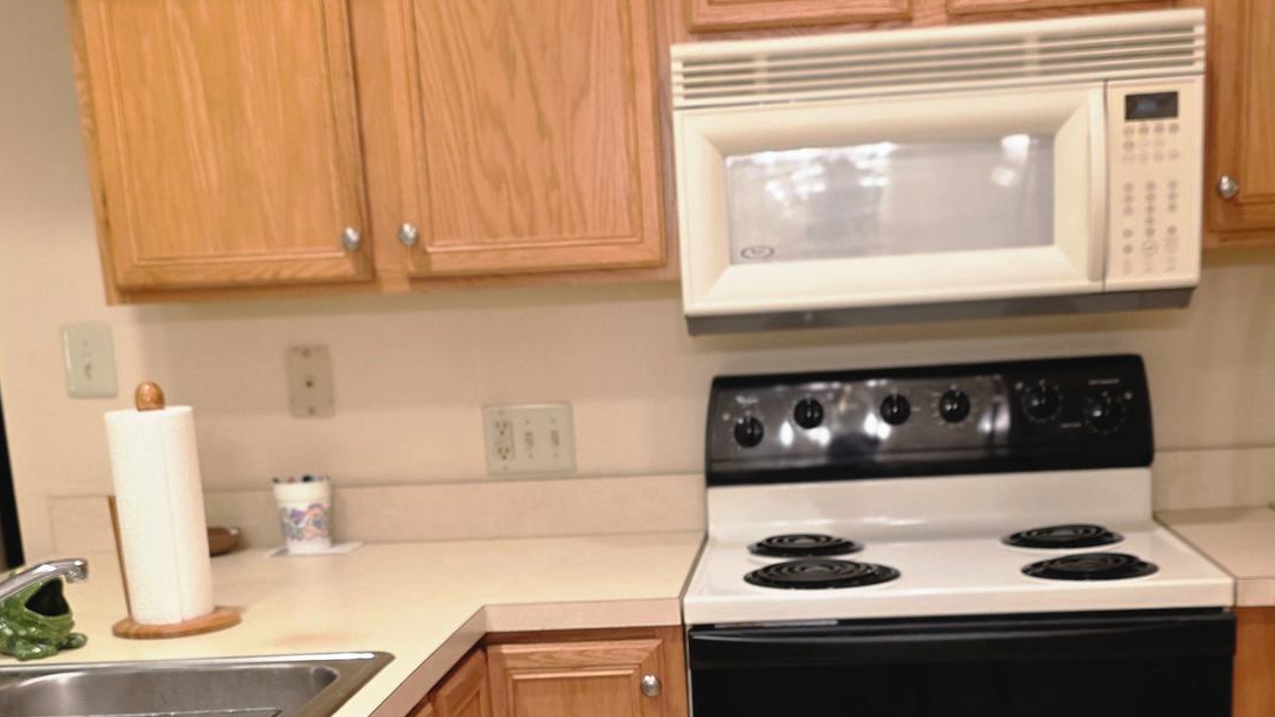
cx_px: 687
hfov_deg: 43.7
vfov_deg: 24.8
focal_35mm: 47
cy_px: 631
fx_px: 1589
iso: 250
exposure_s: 1/120
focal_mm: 6.3
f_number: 1.7
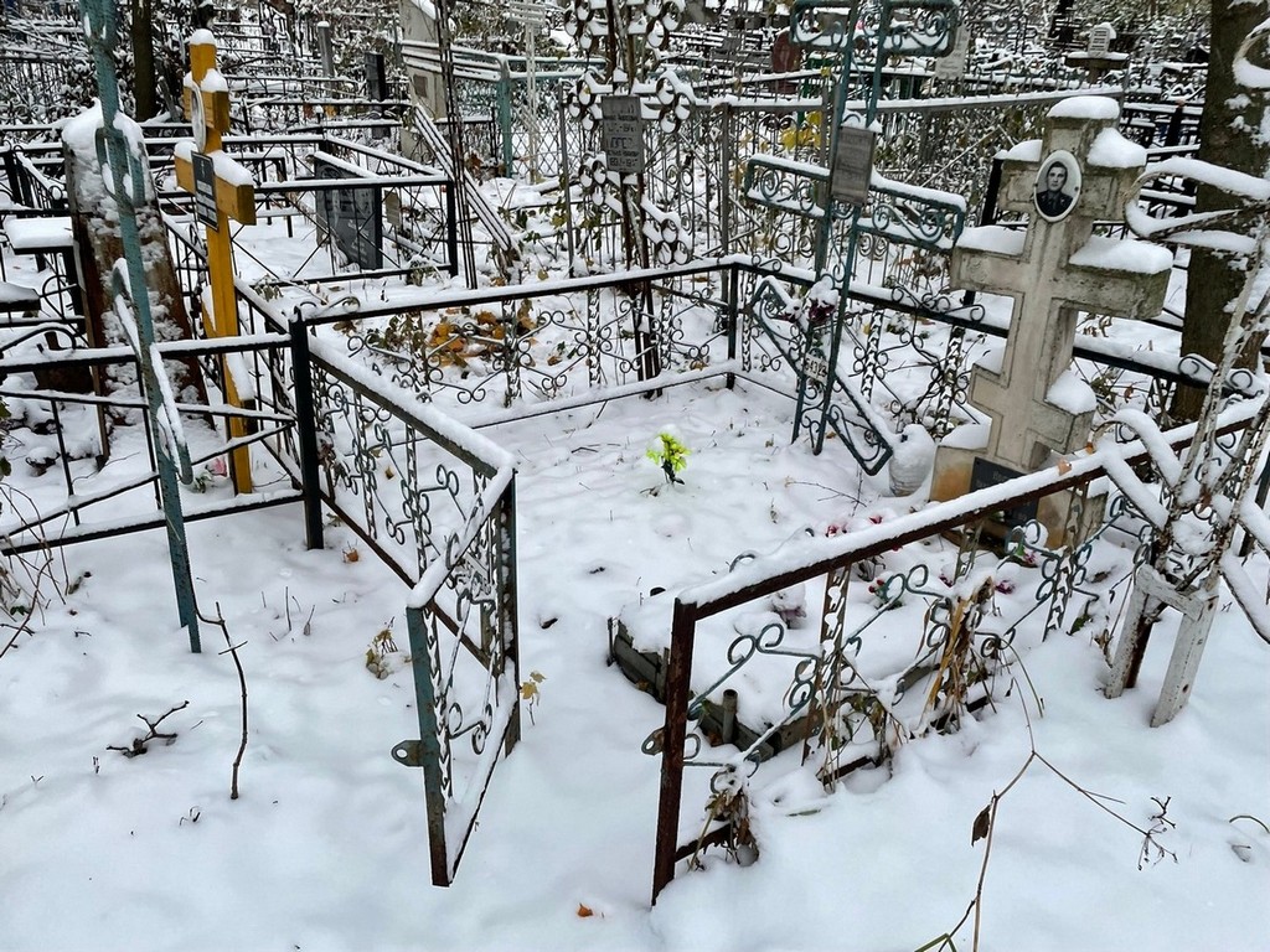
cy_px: 476
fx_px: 954
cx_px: 635
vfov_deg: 53.1
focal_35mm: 26
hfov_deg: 67.3
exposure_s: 1/106
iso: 125
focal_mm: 4.2
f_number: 1.6
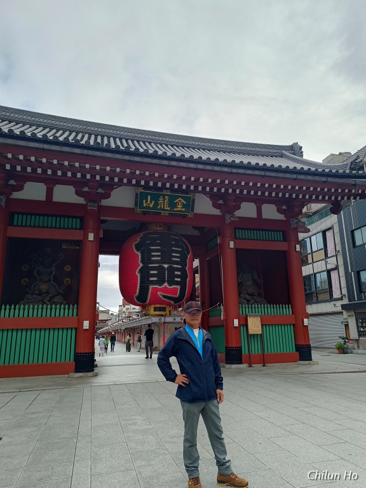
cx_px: 183
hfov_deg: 56.8
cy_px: 244
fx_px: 338
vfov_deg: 71.6
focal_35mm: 24
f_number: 1.65
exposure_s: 1/107
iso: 50
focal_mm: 6.14
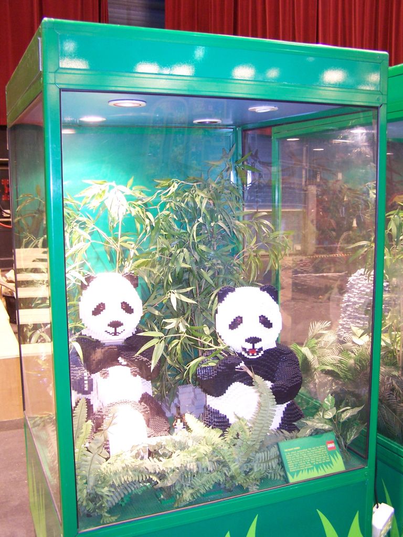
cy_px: 268
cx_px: 202
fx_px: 590
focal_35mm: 38
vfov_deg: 49.0
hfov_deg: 37.7
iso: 140
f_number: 2.8
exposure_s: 1/4
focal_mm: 6.3
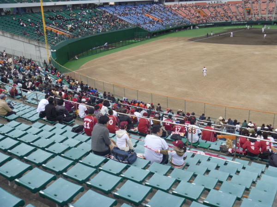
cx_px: 138
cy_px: 104
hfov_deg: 52.6
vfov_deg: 40.7
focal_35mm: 35
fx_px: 280
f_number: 4.5
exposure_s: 1/200
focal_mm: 6.3
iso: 80
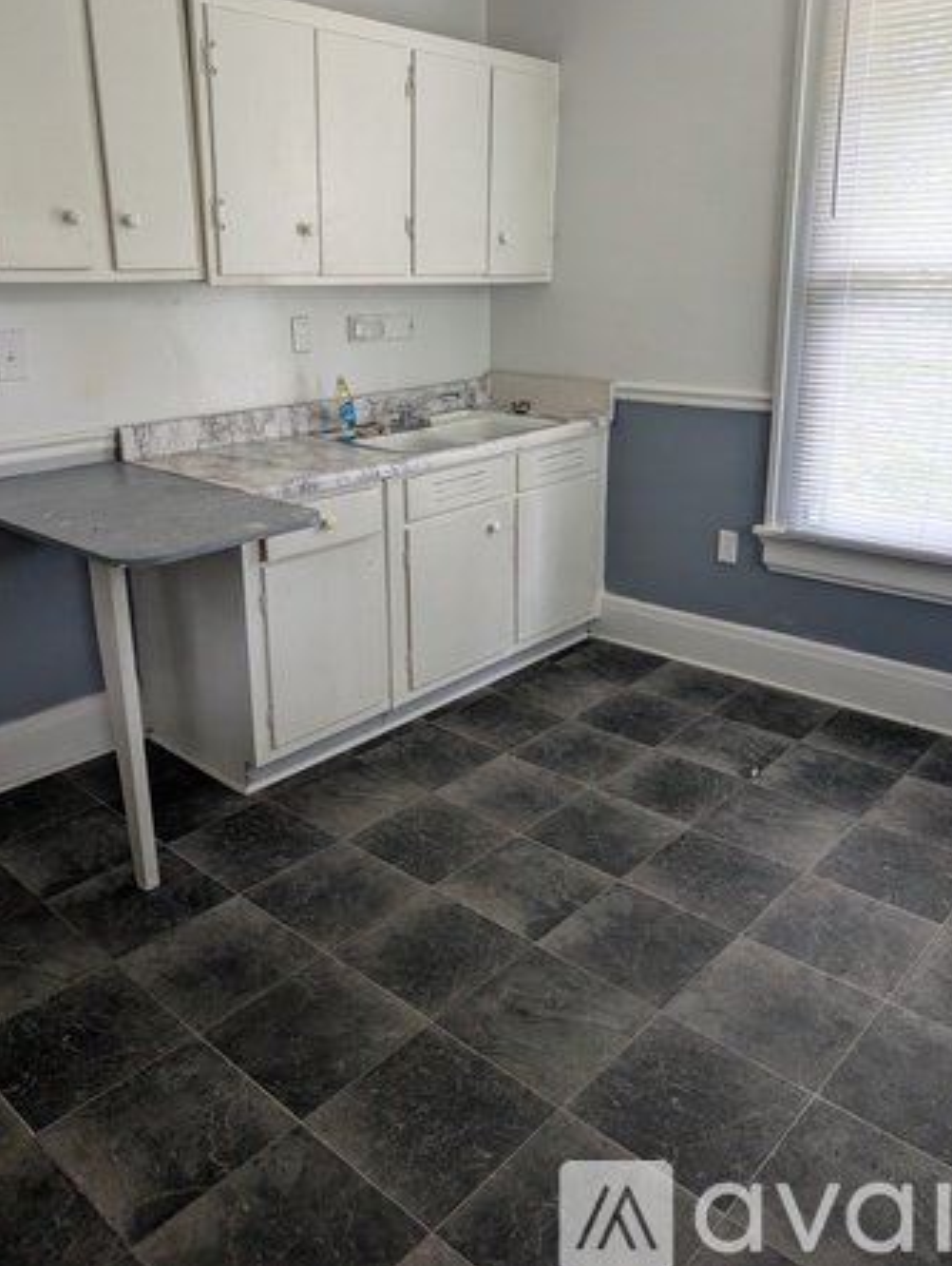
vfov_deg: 65.1
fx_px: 988
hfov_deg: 51.4
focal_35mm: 27
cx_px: 485
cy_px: 562
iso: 46
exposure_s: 1/43
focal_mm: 6.9
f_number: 1.68
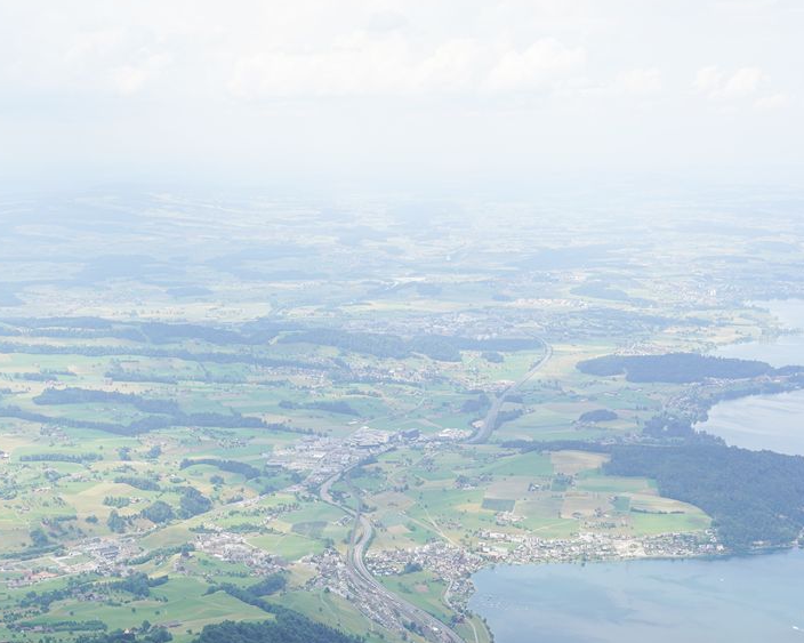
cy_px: 568
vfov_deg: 23.3
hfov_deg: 29.4
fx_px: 1523
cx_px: 268
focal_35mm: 64
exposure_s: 1/100
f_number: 10
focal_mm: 24
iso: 100
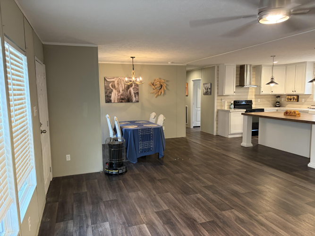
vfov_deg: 53.0
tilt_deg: -6.0
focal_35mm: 26
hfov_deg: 67.3
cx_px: 158
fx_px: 237
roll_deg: +0.6
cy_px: 118
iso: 320
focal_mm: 5.96
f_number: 1.6
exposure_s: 1/60
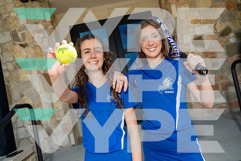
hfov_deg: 63.6
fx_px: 194
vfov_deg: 45.0
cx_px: 120
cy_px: 80
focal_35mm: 29
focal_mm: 29
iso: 200
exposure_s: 1/250
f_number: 8
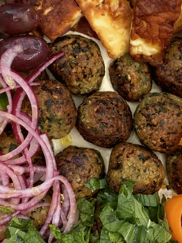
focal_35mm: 67
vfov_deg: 28.9
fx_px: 470
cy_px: 136
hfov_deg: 21.9
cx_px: 112
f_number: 1.8
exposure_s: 1/154
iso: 32
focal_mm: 4.25
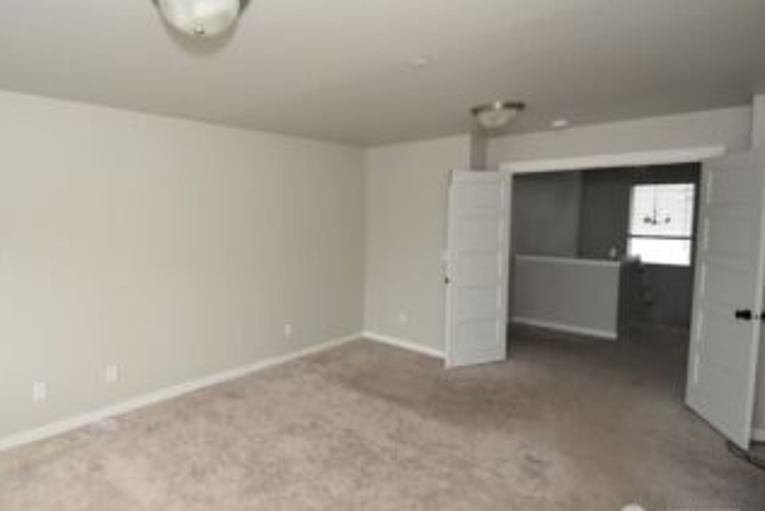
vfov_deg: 64.4
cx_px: 283
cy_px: 222
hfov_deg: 85.1
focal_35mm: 19
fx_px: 404
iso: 1600
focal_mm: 10
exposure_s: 1/60
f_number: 4
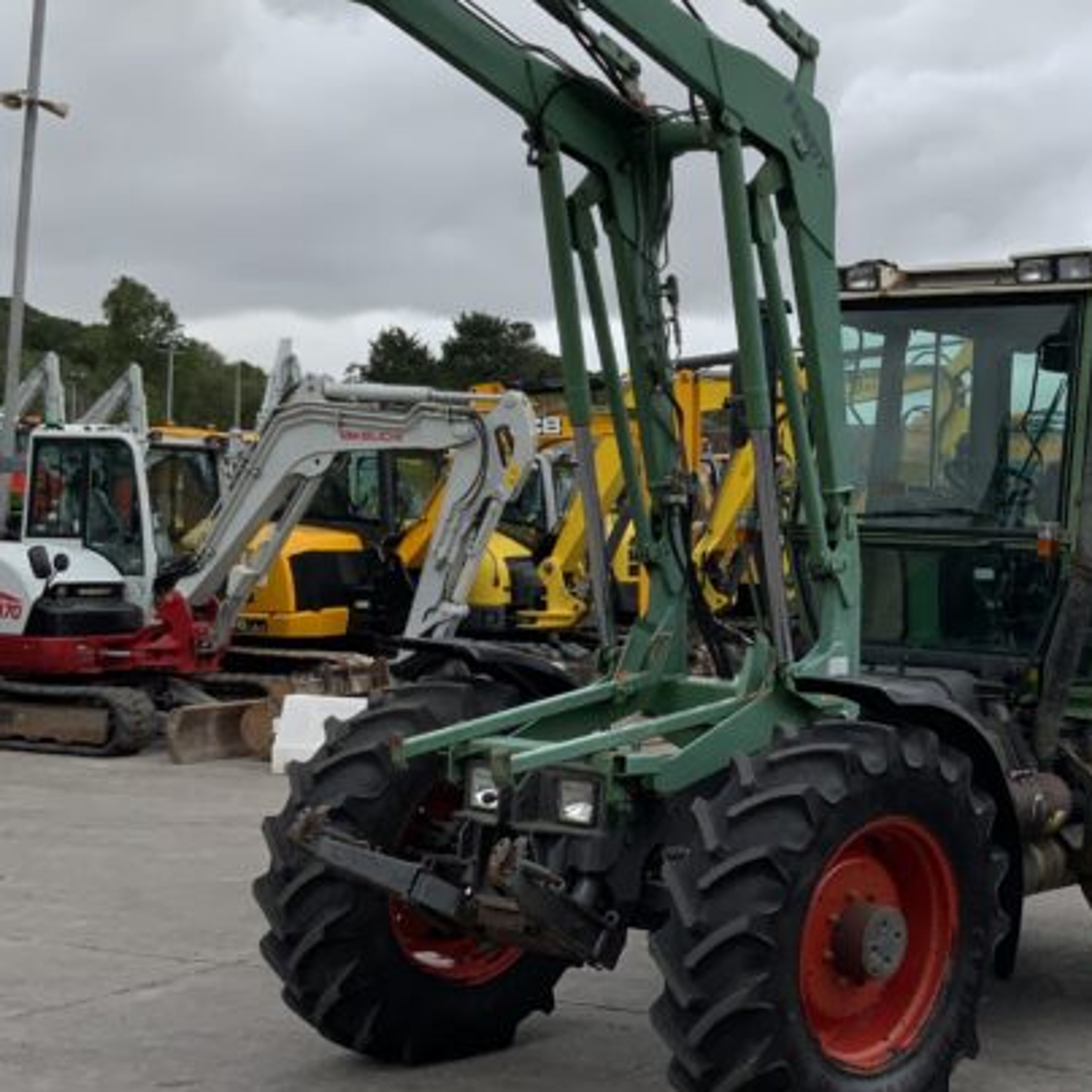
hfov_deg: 25.8
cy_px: 454
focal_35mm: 65
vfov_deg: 26.5
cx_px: 951
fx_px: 2320
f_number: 1.8
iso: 16
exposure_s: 1/1534
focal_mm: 3
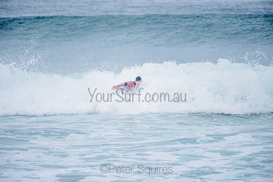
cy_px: 91
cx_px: 136
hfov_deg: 4.1
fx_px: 3792
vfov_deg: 2.8
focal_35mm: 500
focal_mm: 500
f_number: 5.6
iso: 320
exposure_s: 1/2000
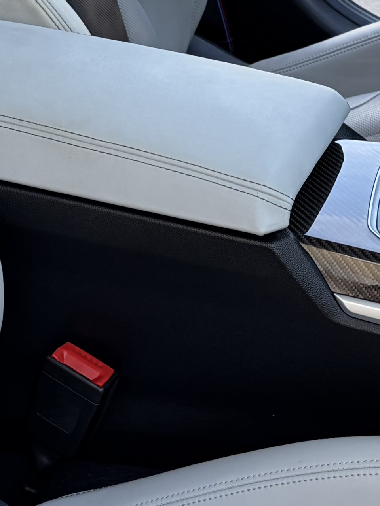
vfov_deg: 16.8
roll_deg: -3.7
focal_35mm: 116
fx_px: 1698
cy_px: 87
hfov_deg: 12.8
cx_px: 180
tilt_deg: -25.8
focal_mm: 5.96
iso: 40
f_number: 1.6
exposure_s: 1/219
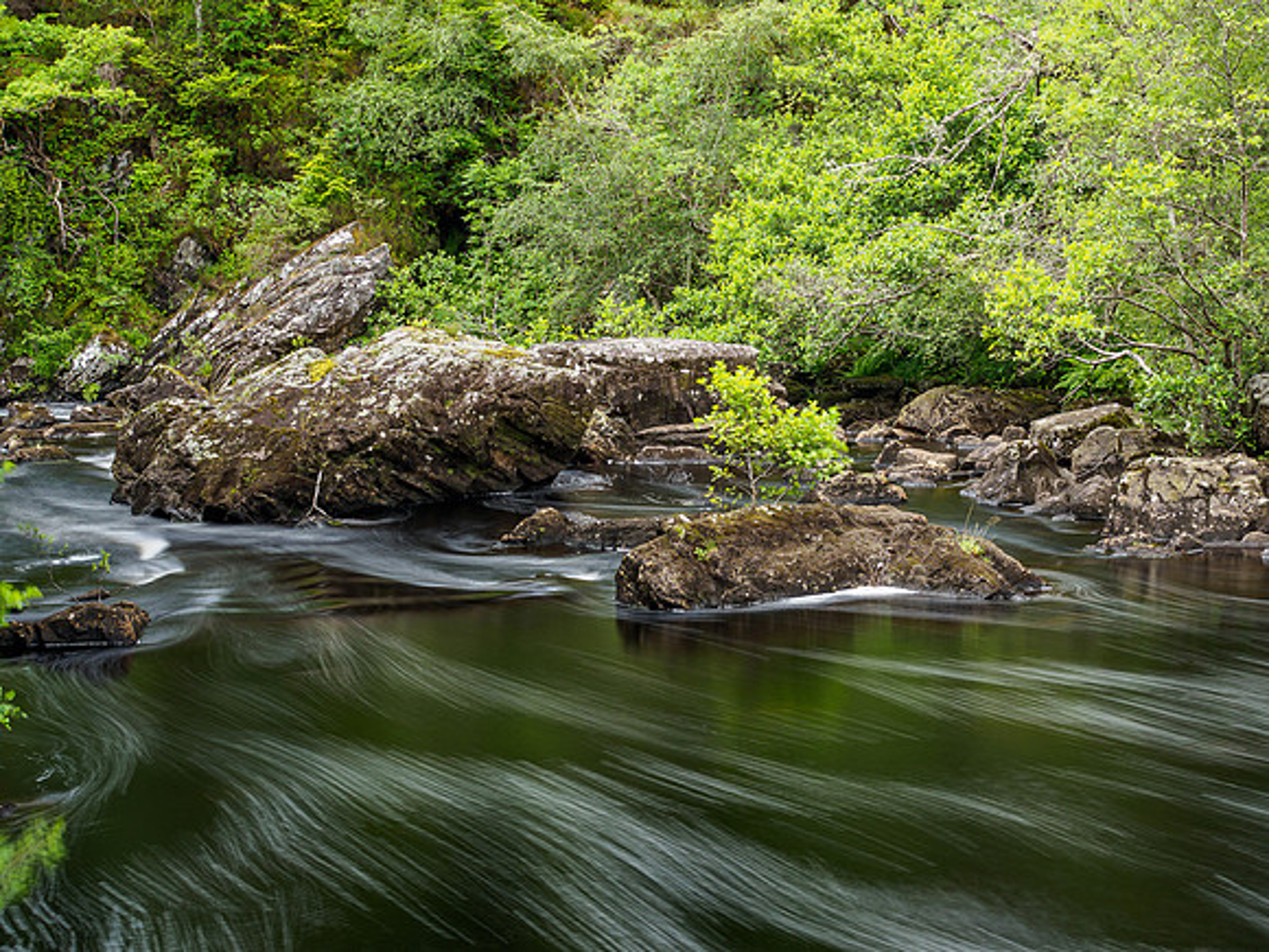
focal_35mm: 70
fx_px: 2552
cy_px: 607
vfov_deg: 21.1
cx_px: 813
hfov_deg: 27.8
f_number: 7.1
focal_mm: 25
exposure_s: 5
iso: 100
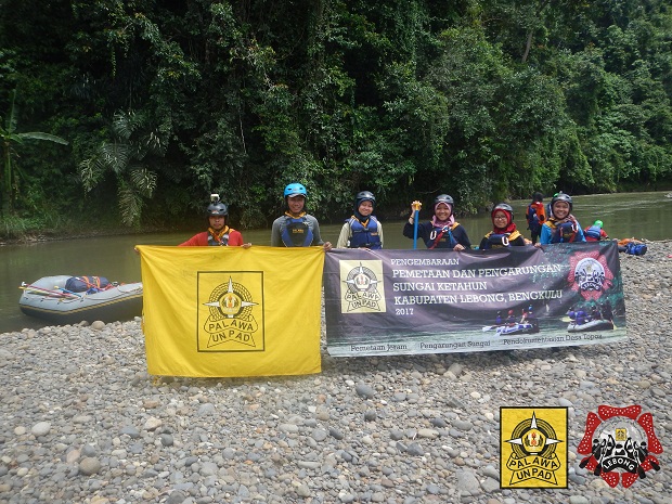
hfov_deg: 63.4
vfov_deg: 49.7
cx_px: 336
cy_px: 252
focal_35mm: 28
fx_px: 544
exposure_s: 1/500
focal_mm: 5
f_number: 3.9
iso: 125
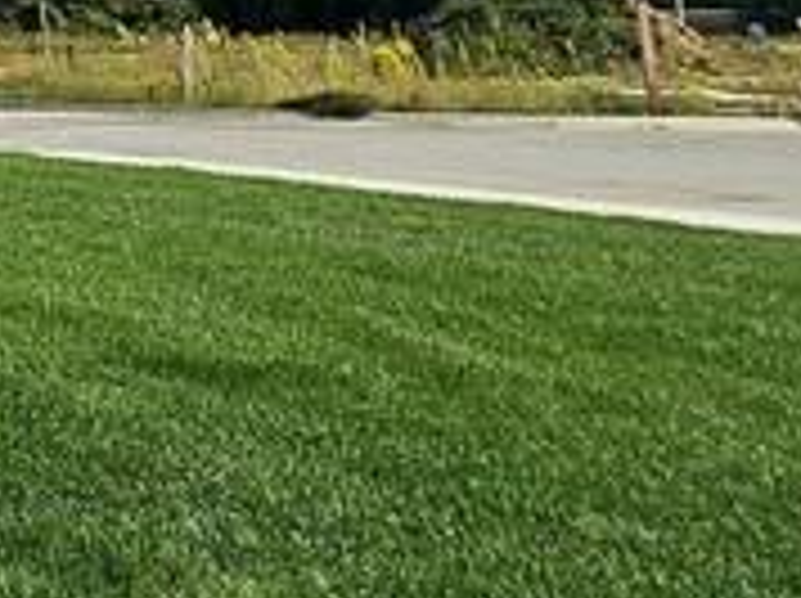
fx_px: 3189
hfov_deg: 10.9
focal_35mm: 138
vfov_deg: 9.8
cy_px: -672
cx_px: -1411
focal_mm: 5
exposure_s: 1/10000
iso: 50
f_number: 1.8
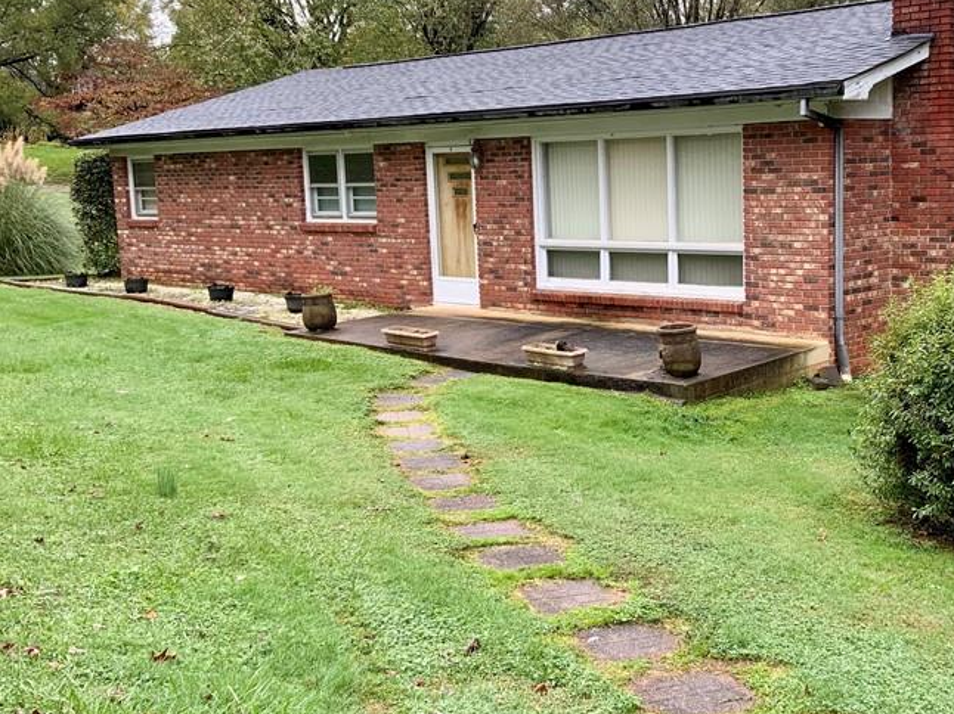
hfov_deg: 40.7
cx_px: 636
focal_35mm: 46
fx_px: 1267
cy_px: 341
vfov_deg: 31.5
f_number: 1.8
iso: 25
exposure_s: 1/122
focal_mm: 3
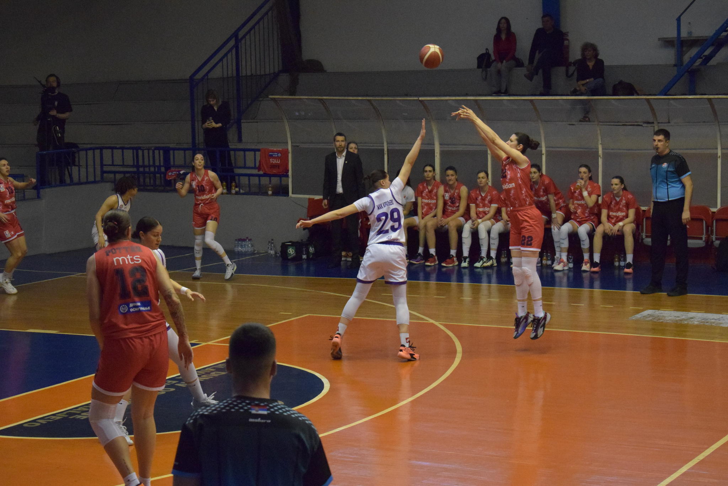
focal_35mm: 82
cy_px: 243
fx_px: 1669
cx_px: 364
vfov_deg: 16.6
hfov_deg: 24.6
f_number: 5.6
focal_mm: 55
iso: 8000
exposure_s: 1/1000
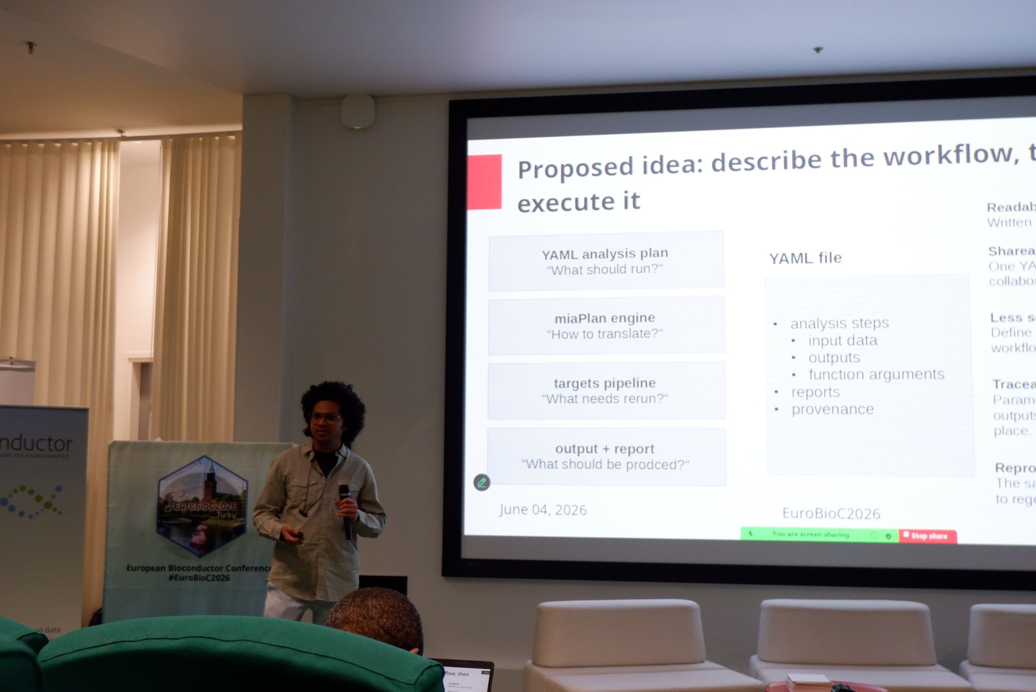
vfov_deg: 30.6
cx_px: 518
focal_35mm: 44
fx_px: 1267
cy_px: 346
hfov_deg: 44.5
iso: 1600
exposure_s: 1/160
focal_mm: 29.6
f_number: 4.5
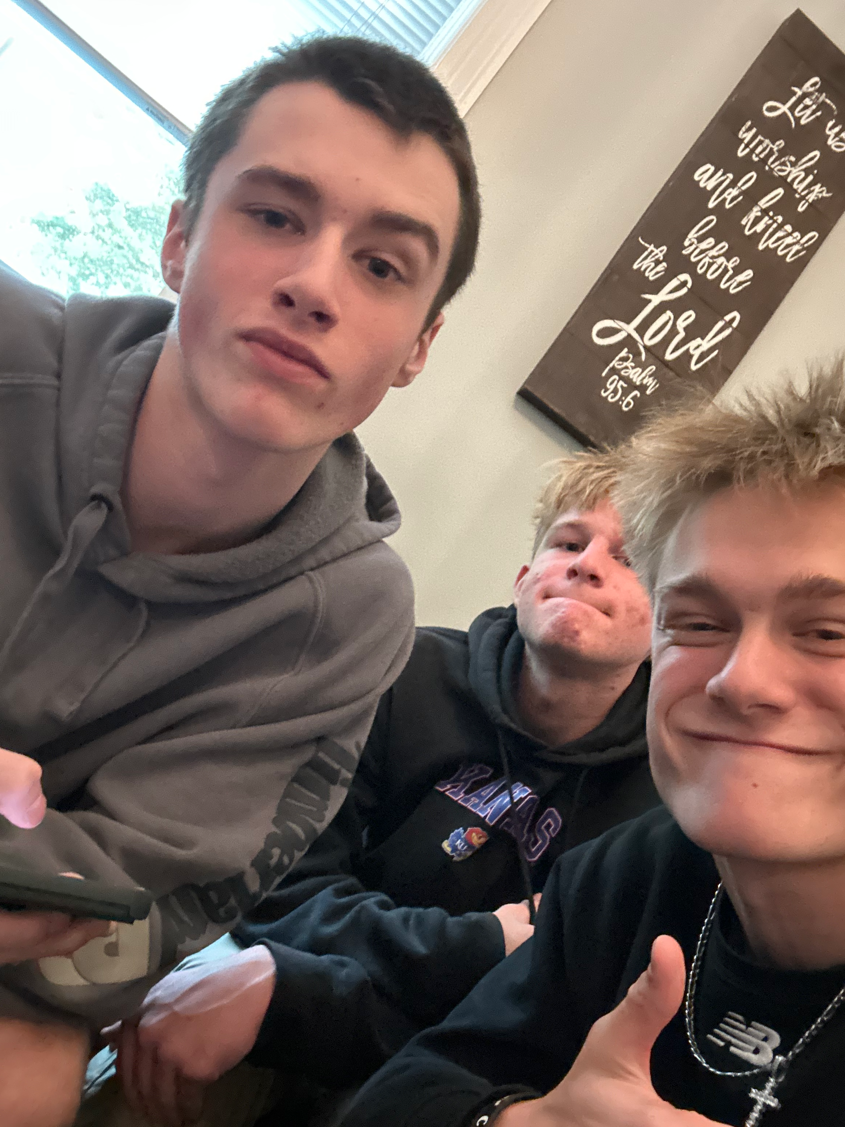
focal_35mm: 30
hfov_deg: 46.8
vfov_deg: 60.0
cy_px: 564
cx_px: 422
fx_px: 976
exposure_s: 1/30
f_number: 1.9
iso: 640
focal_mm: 2.69
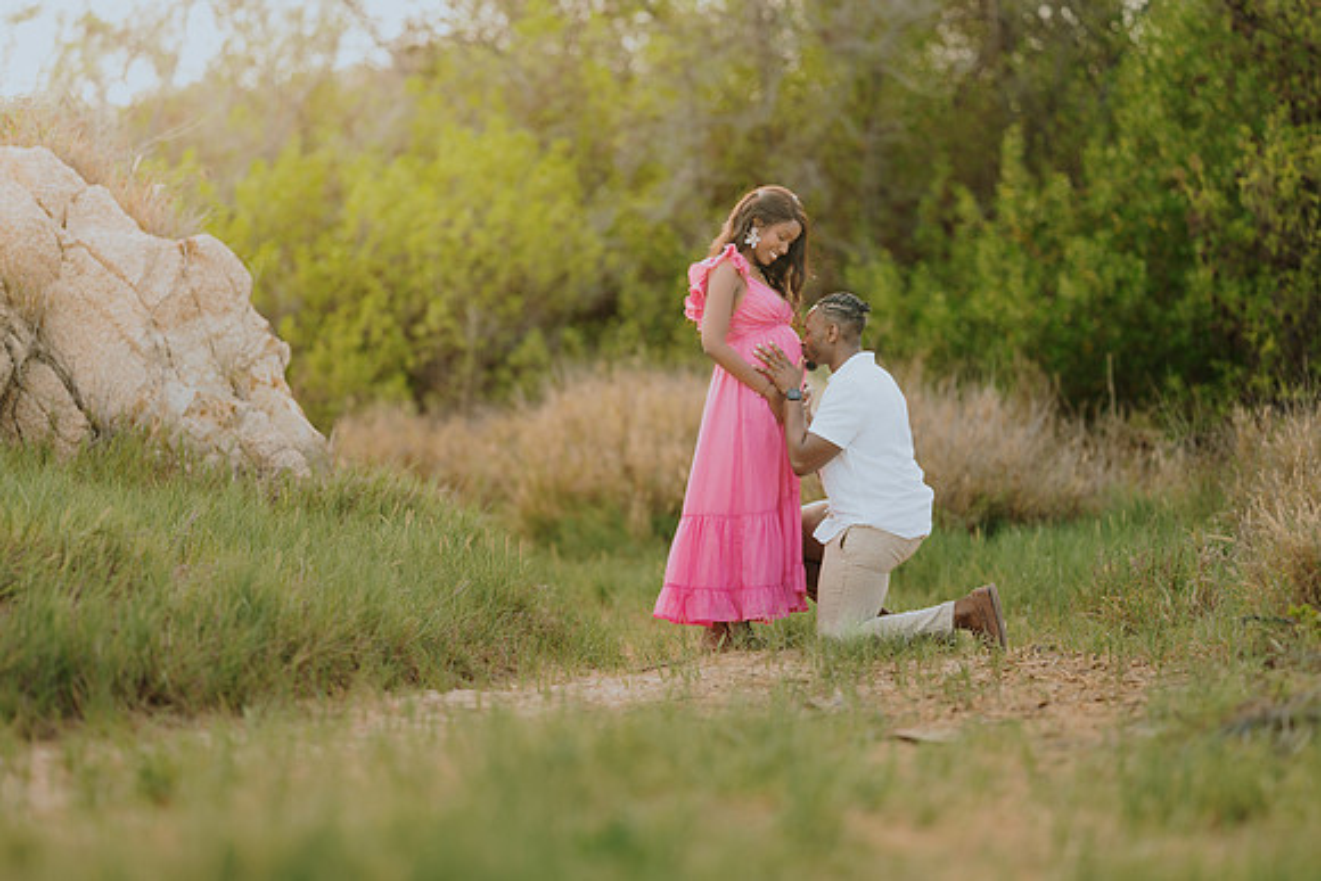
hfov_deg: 14.5
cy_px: 441
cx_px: 679
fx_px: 5206
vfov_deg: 9.7
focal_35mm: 142
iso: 50
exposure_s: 1/400
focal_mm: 135
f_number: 1.8
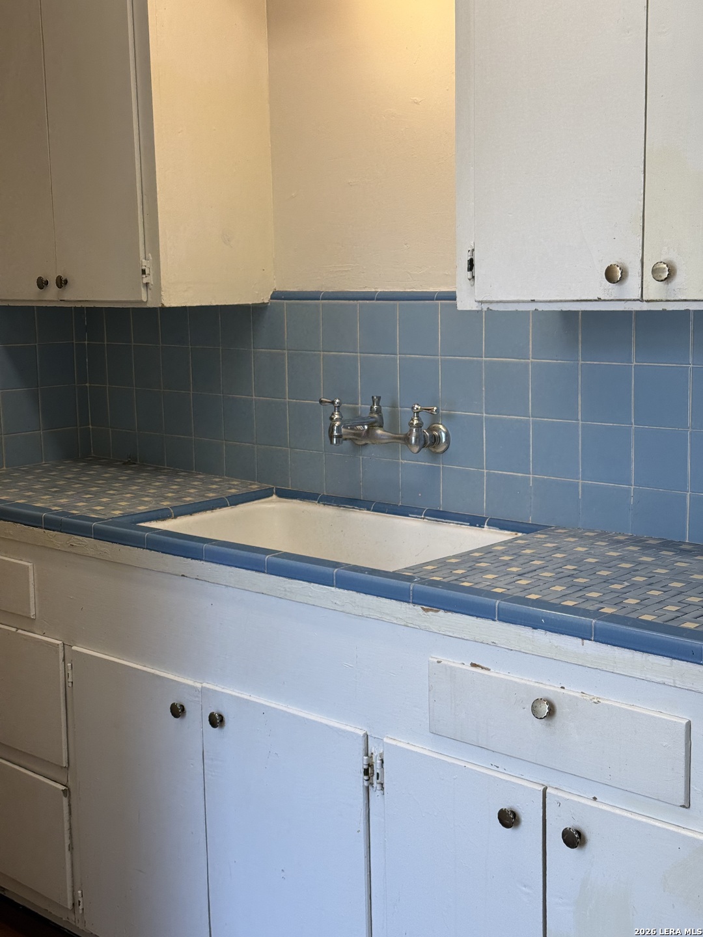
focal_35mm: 48
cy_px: 468
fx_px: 1300
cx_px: 352
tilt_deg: -9.2
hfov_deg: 30.3
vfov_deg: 39.7
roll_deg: +1.0
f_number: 1.78
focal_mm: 6.76
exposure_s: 1/120
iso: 64
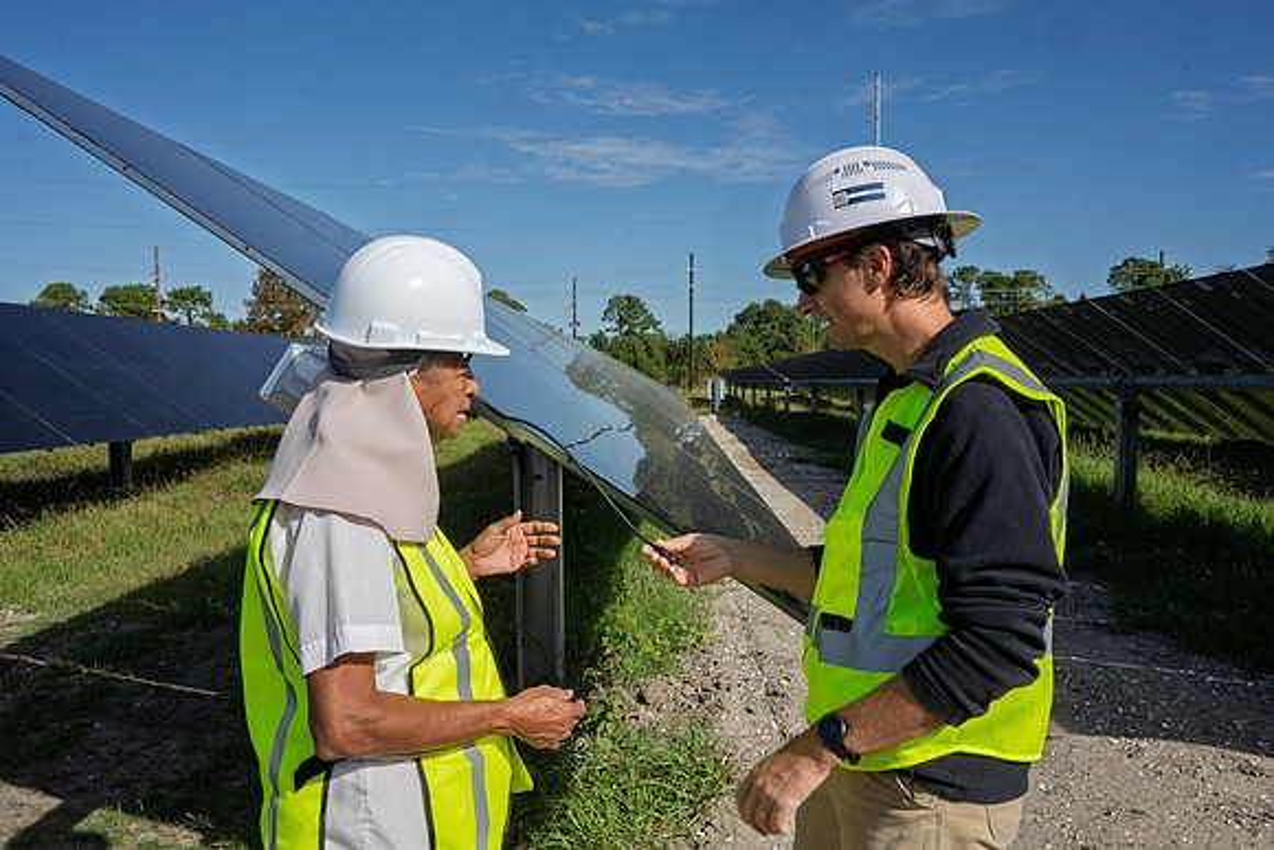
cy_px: 425
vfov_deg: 46.4
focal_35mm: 28
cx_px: 637
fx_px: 991
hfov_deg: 65.5
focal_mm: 28
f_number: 16
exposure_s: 1/320
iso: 200
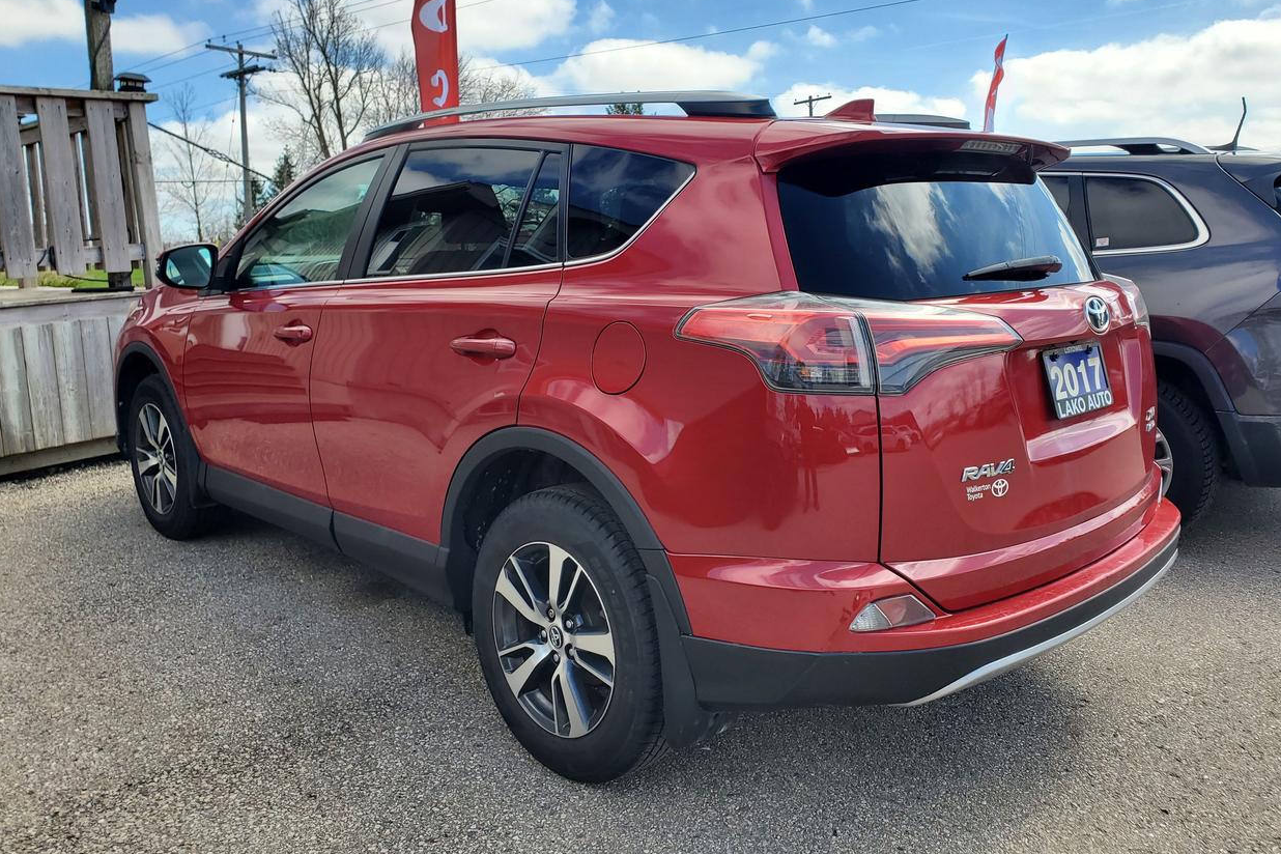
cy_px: 374
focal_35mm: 28
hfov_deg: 65.5
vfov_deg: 46.3
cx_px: 660
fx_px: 996
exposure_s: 1/1170
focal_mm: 4.3
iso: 50
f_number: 2.4
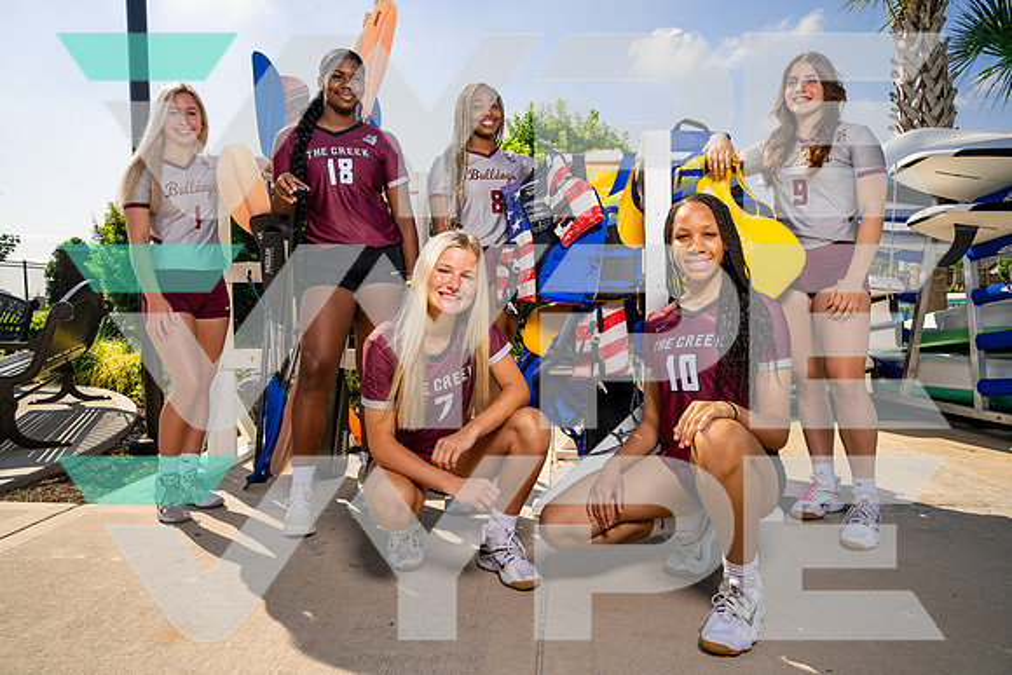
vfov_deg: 51.3
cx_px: 506
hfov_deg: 71.5
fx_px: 703
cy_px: 338
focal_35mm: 25
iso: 100
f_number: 11
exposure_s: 1/250
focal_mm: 25
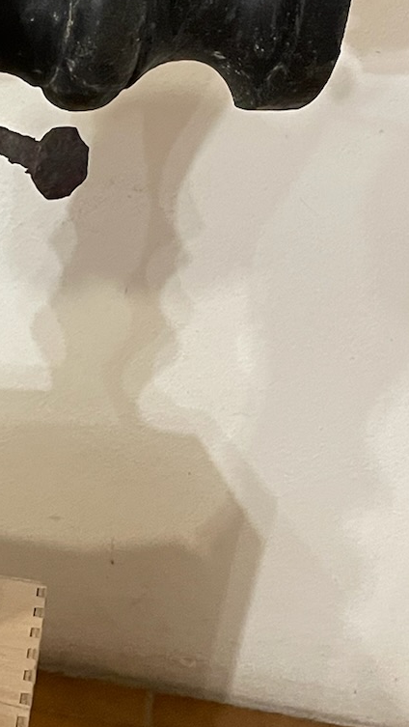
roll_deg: -5.4
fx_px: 1483
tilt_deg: -27.2
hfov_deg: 15.2
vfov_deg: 27.5
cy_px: 313
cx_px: -82
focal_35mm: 77
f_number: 1.6
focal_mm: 4.2
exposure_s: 1/50
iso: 500
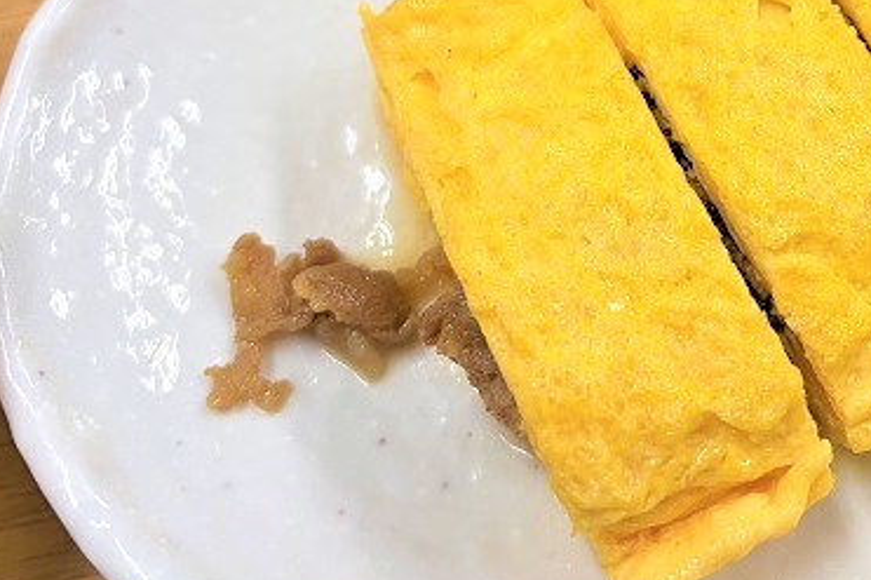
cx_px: 709
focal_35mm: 51
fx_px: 1233
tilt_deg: -68.3
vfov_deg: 25.9
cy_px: 100
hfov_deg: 37.4
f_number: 1.6
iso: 64
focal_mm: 5.96
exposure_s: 1/120
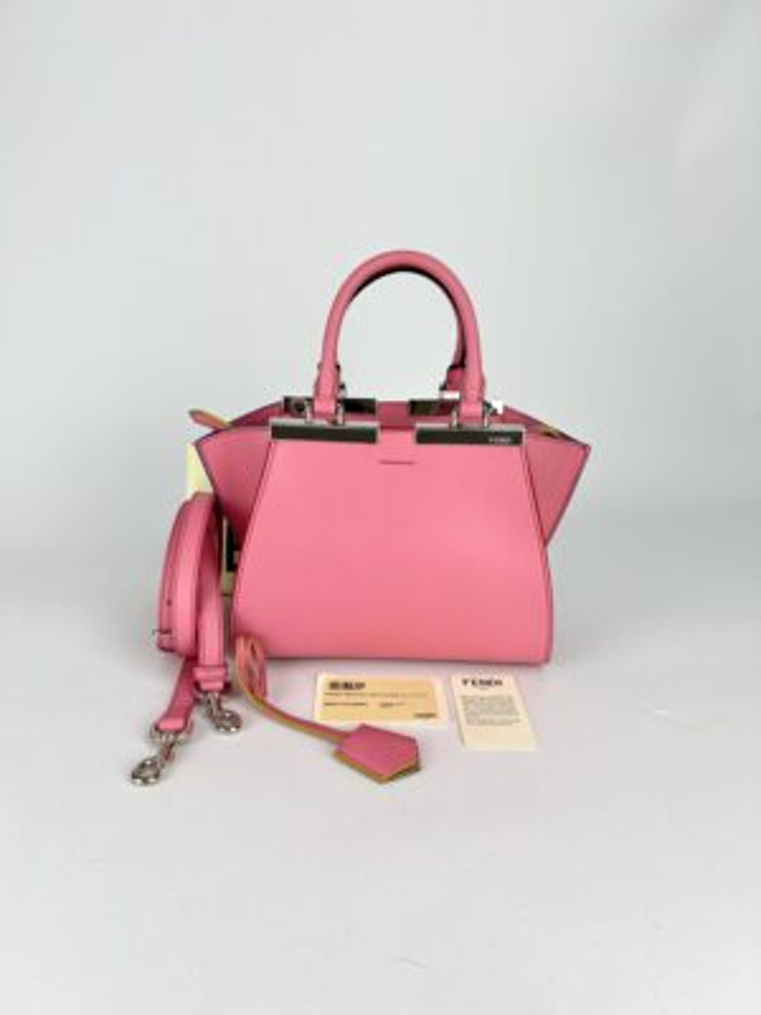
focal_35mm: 26
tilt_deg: -17.8
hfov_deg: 53.1
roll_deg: -2.1
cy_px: 508
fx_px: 762
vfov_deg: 67.3
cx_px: 380
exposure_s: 1/284
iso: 40
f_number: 1.5
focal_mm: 5.7
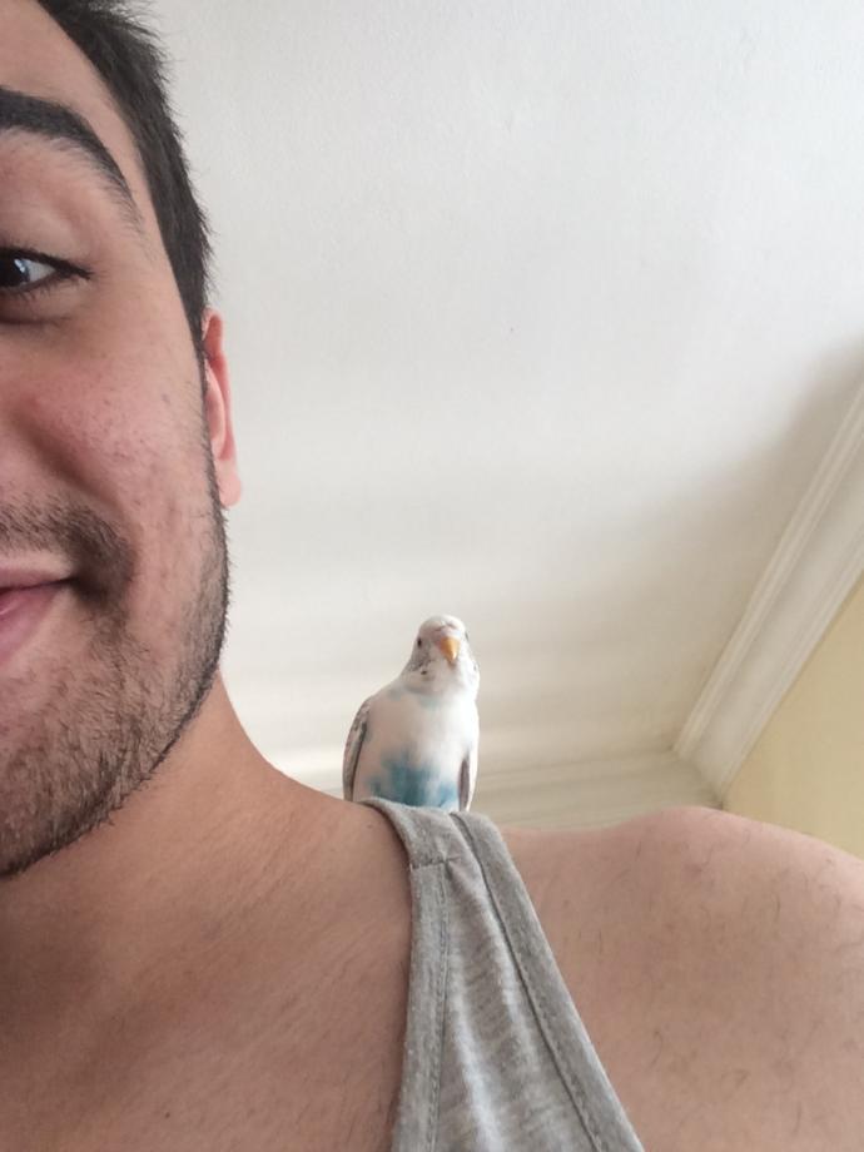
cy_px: 576
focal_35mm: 31
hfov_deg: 45.4
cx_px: 432
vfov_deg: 58.4
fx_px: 1032
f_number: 2.4
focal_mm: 2.15
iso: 64
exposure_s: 1/33
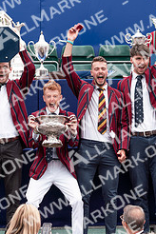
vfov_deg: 8.3
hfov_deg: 5.5
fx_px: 1612
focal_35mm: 248
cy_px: 105
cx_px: 86
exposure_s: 1/250
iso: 100
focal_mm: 105
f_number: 2.8
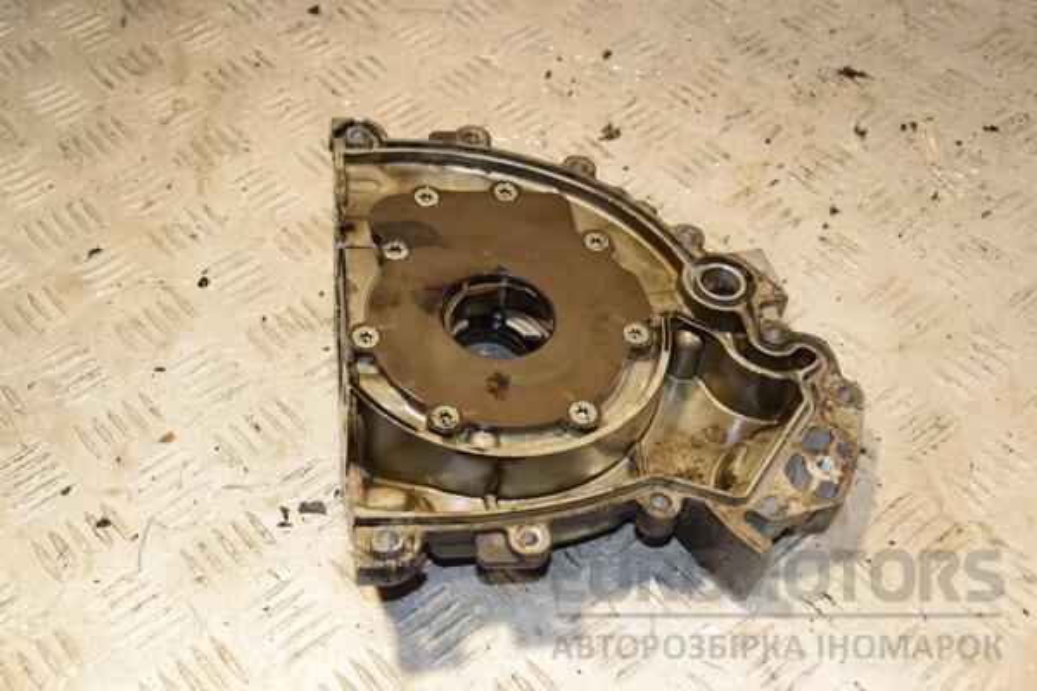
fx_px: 1512
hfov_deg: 37.9
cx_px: 518
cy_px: 346
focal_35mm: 52
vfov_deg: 25.8
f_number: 6.3
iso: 800
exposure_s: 1/200
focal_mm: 35
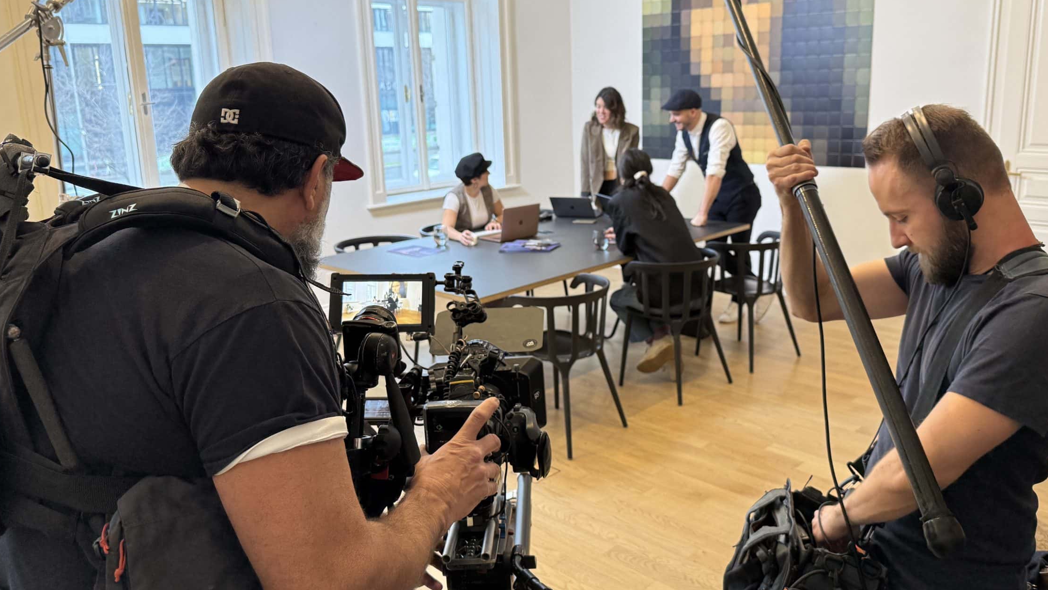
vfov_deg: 38.9
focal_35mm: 30
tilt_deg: -12.9
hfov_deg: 64.2
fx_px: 834
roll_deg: +1.2
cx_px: 558
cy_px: 267
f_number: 1.78
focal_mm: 6.76
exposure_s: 1/98
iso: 200
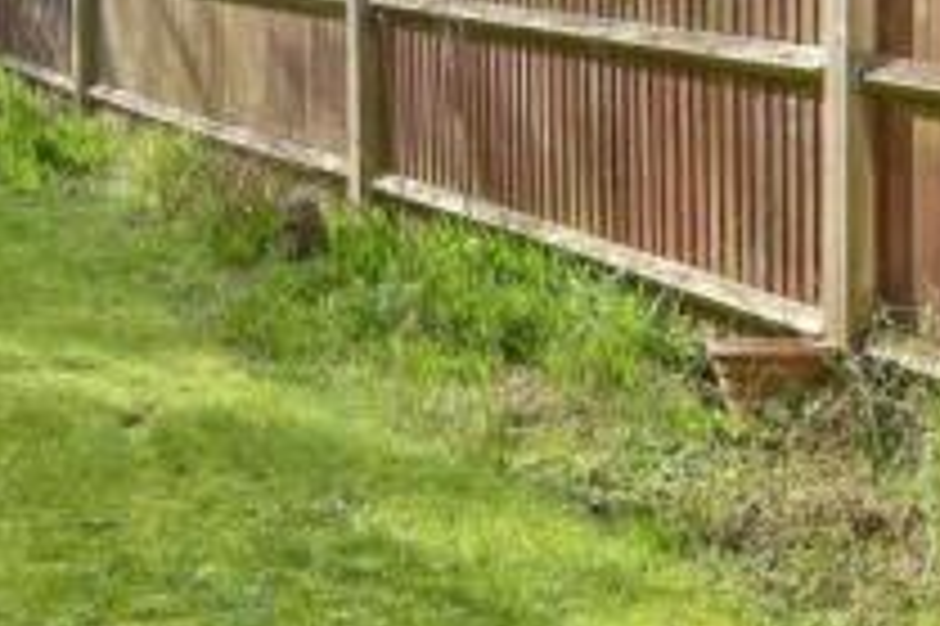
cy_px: 43
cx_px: 236
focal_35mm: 94
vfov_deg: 14.4
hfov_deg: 21.5
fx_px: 2452
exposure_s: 1/320
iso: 200
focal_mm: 20
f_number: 8
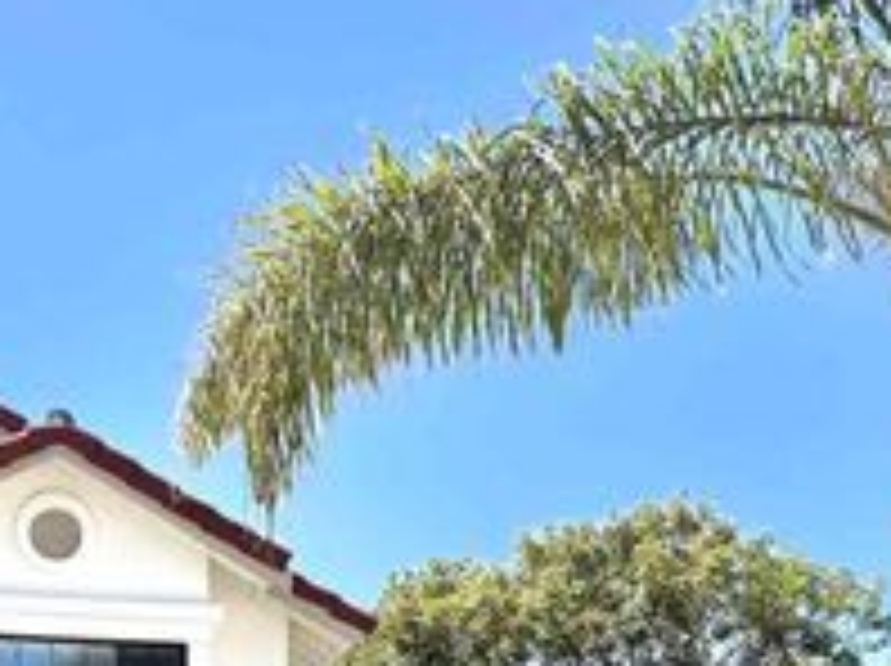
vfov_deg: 18.7
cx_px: 202
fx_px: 1851
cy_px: 911
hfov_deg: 26.6
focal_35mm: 72
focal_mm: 6.76
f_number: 1.78
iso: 80
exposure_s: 1/5319
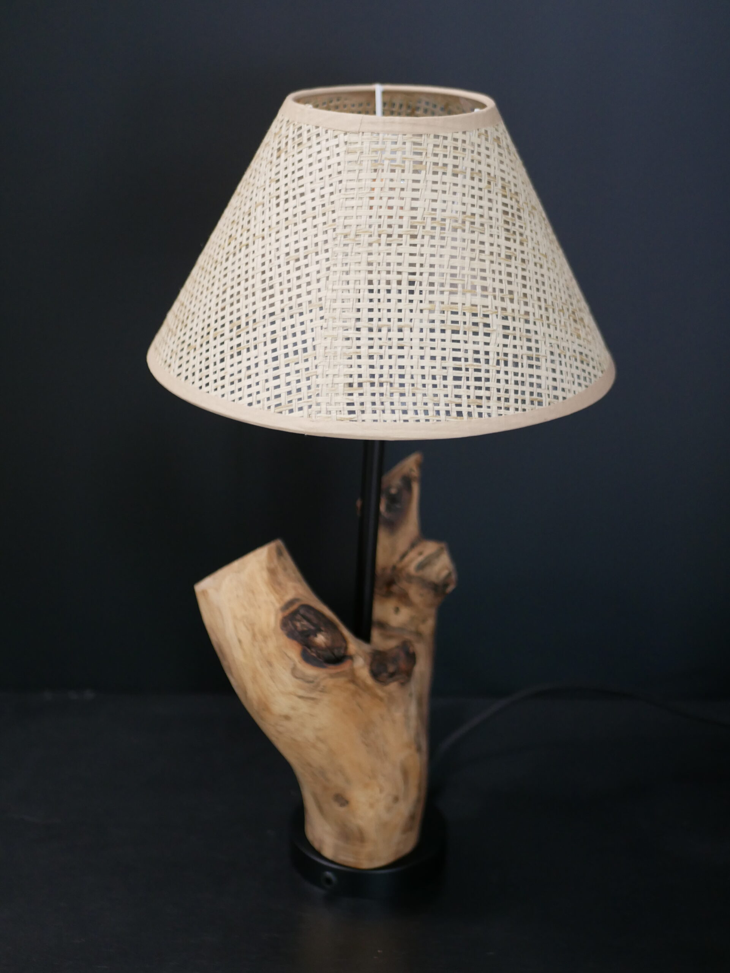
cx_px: 365
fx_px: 1405
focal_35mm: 50
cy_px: 486
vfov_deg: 38.2
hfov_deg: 29.1
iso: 1000
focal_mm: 25
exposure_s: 1/60
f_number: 1.7
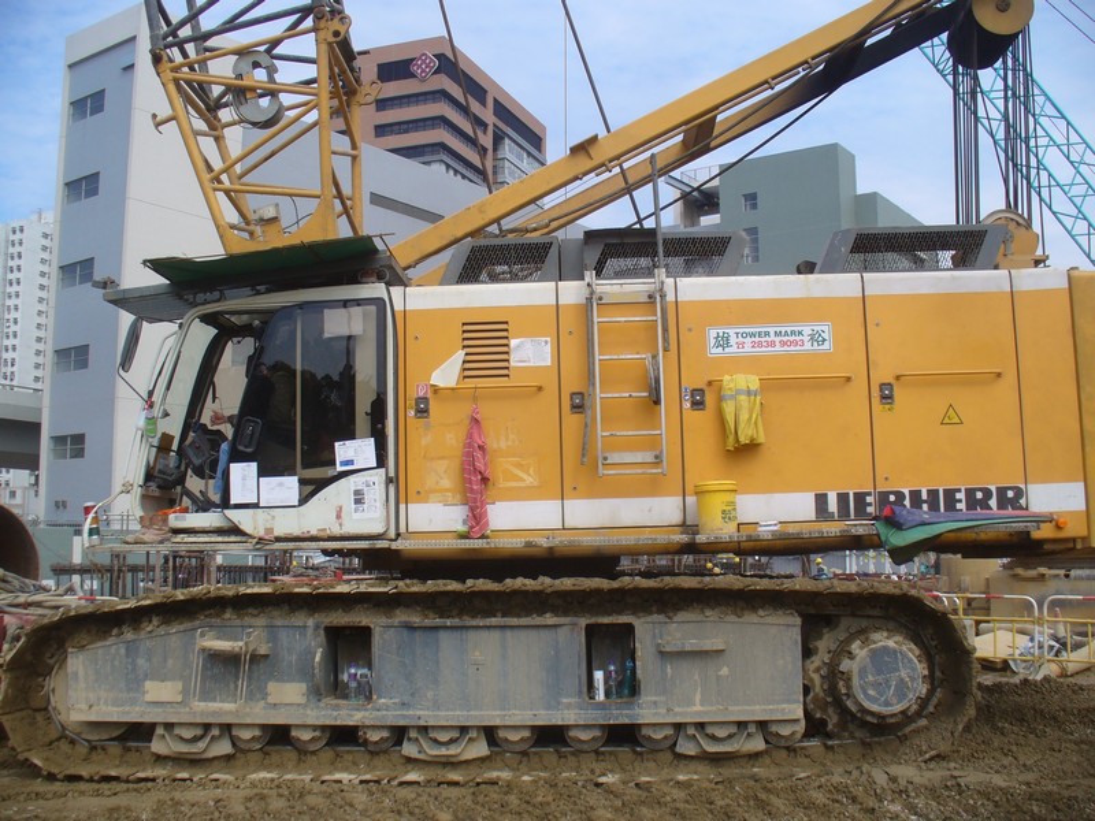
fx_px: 1170
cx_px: 548
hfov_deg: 50.1
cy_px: 410
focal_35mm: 37
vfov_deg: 38.7
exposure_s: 1/200
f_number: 5.6
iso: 64
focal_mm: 6.1
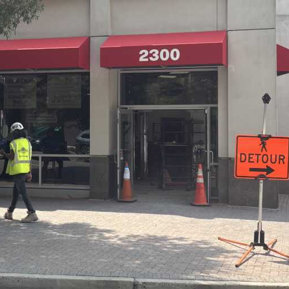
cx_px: 86
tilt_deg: +2.0
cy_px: 96
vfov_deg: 23.9
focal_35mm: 72
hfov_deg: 23.8
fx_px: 680
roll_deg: -1.0
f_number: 1.6
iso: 50
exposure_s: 1/1344
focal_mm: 5.96
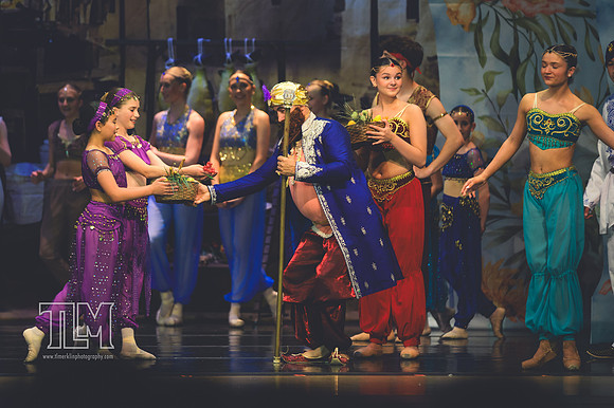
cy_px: 204
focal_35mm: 300
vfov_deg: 4.6
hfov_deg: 6.9
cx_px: 307
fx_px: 5114
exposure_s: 1/500
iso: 1100
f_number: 2.8
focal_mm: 200
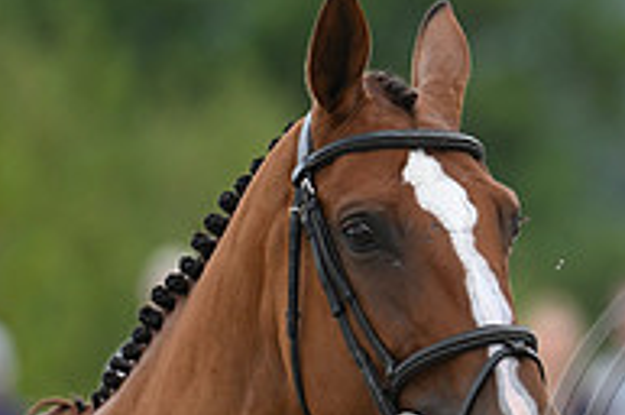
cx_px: 826
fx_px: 20868
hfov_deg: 1.7
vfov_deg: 1.1
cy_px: 481
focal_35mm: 1204
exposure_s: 1/1600
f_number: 5.6
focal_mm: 400
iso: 720
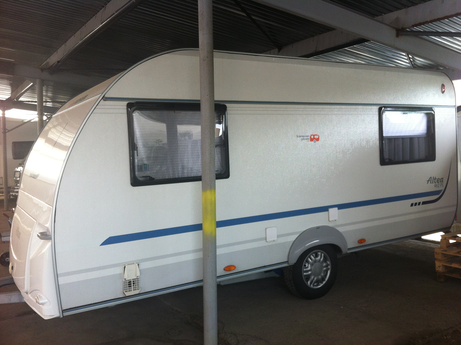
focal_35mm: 35
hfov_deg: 52.7
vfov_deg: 40.6
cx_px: 230
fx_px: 465
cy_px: 172
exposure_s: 1/120
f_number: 2.8
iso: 80
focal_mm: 3.85
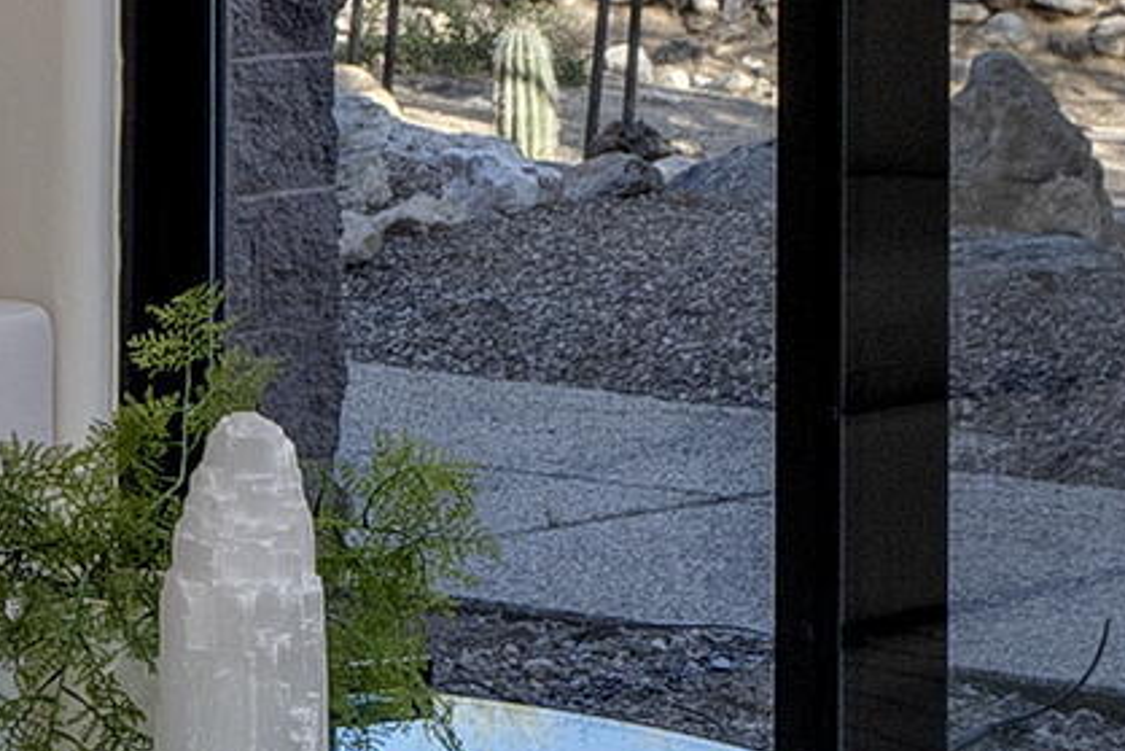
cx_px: -261
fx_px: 4814
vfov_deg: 8.8
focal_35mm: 154
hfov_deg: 13.0
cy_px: -207
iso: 200
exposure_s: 1/60
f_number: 7.1
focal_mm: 23
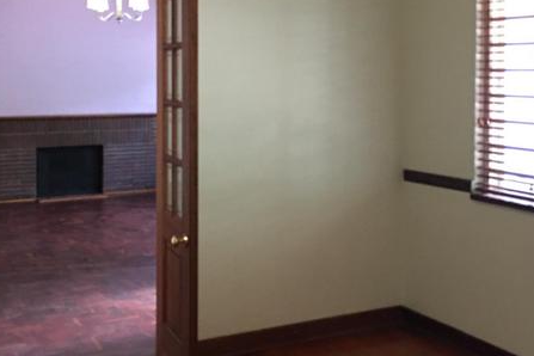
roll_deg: -0.5
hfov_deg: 36.8
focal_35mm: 54
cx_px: 294
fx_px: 801
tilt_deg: -0.3
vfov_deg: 24.9
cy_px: 103
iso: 160
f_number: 2.2
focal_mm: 4.15
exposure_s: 1/8
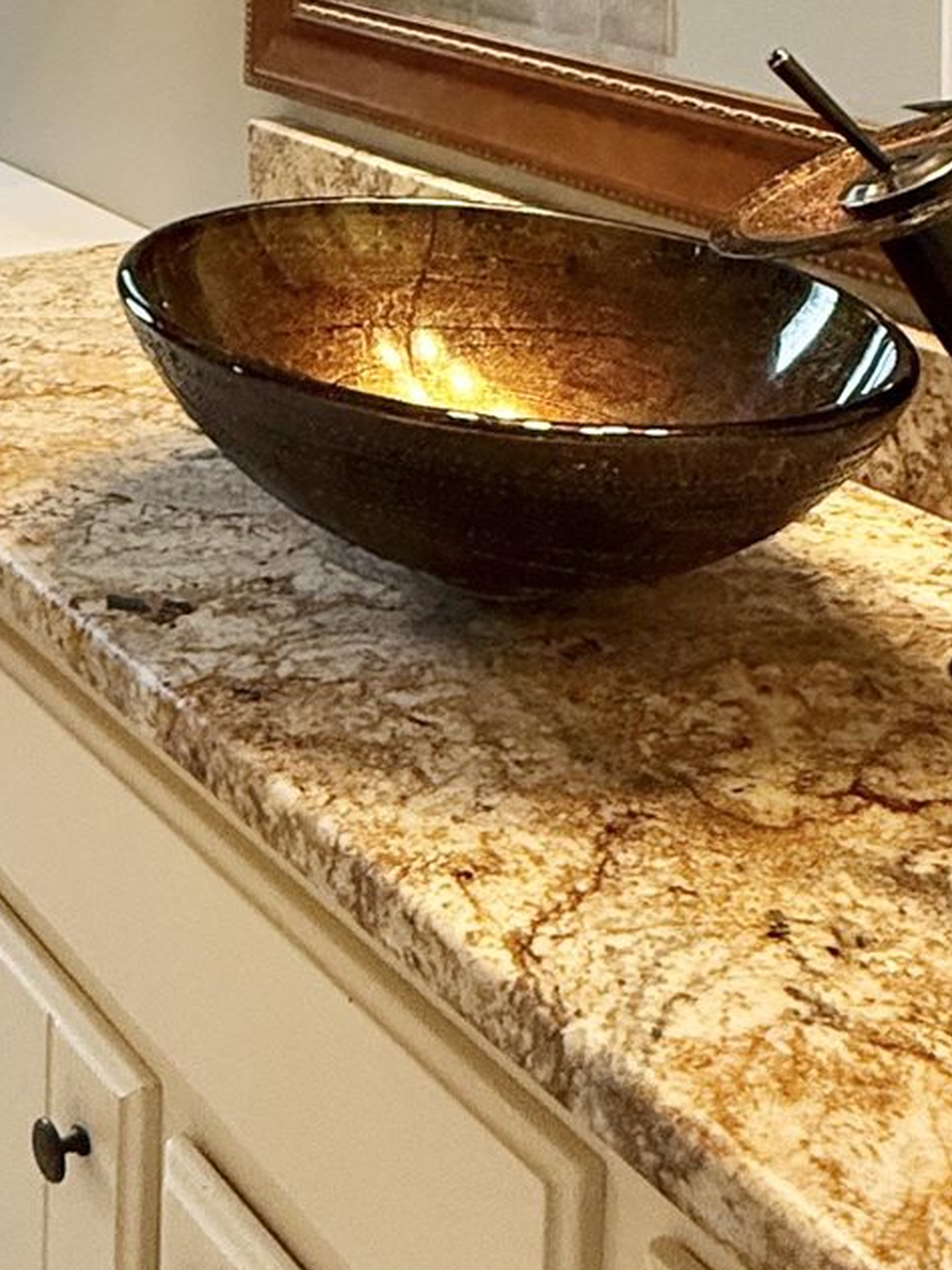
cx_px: -149
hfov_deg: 25.9
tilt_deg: -2.1
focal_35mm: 51
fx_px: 1870
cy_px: -197
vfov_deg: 32.1
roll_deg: -0.6
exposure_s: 1/120
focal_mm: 2.22
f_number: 2.2
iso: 320
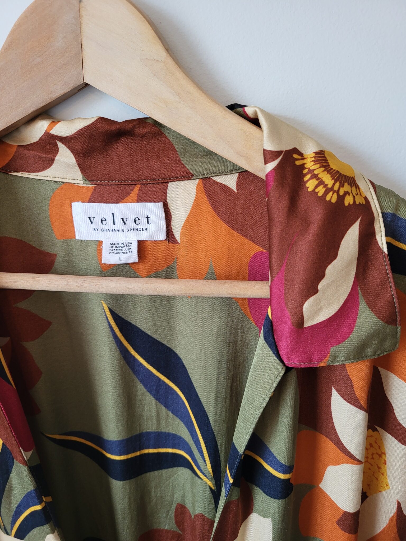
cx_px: 203
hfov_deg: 53.1
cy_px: 270
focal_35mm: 26
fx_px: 407
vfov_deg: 67.3
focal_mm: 5.4
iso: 200
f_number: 1.8
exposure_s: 1/40
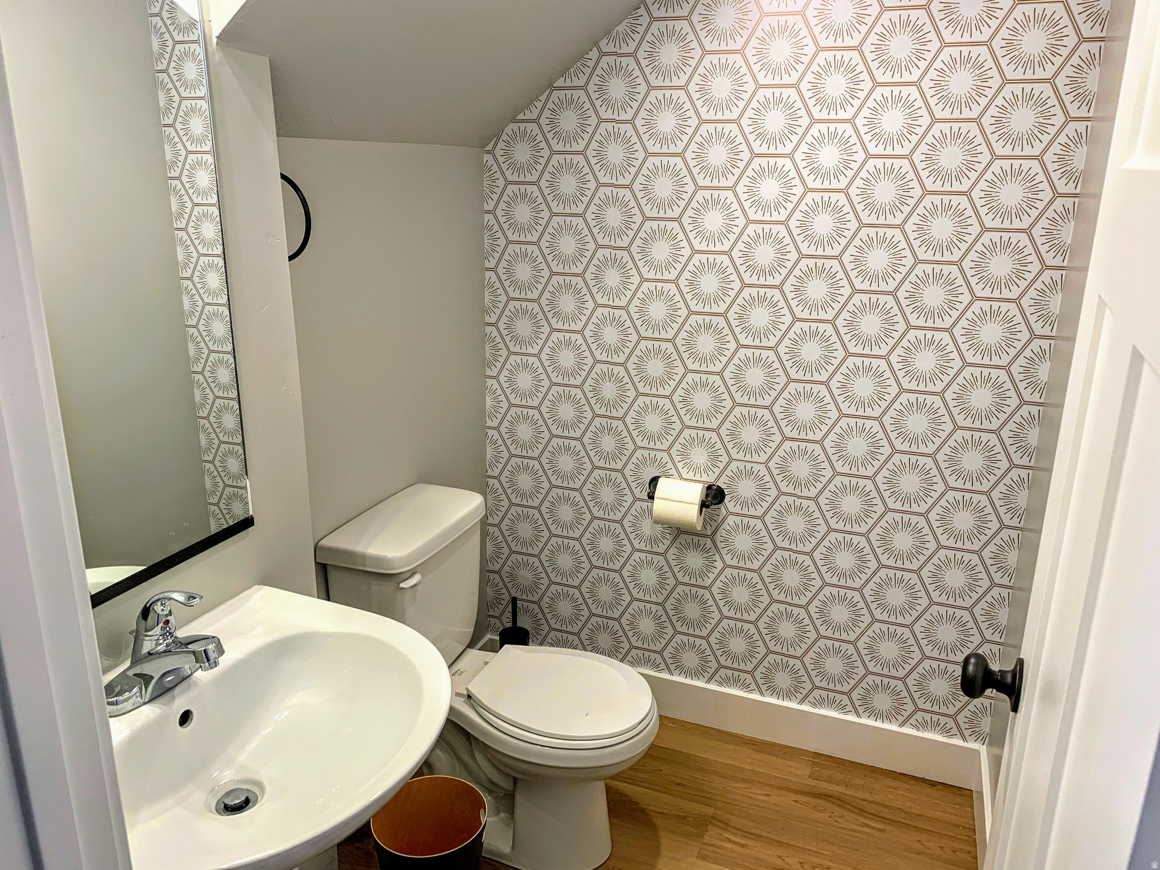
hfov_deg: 67.3
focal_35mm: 26
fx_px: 871
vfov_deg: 53.1
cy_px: 435
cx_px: 580
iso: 80
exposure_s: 1/60
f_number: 1.8
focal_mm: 4.25
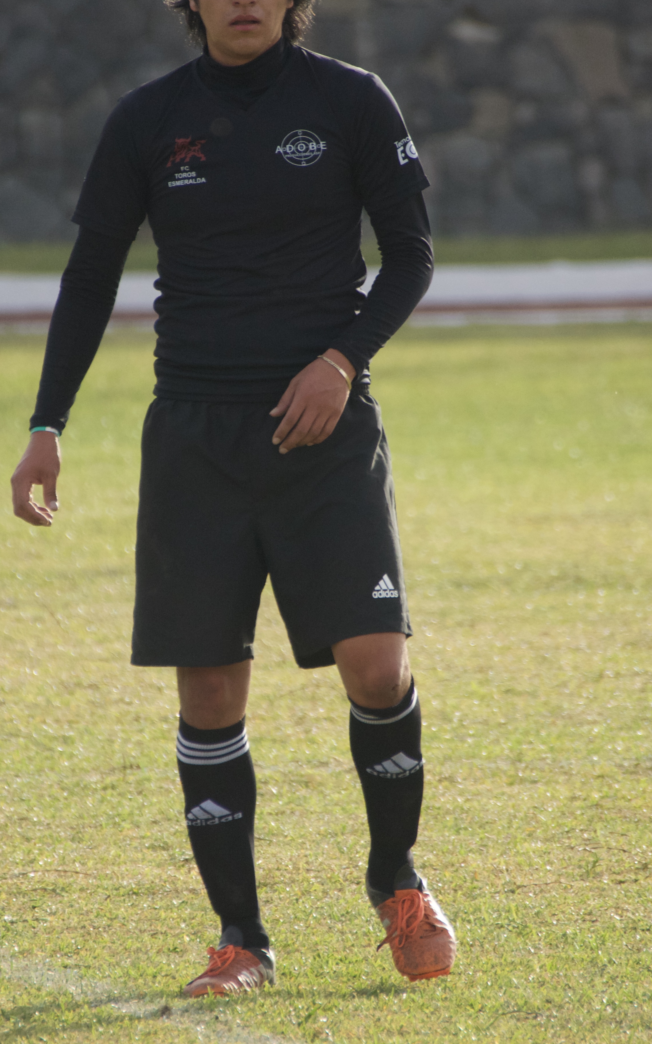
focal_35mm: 758
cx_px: 256
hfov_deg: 1.7
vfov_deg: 2.8
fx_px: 21549
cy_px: 452
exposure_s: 1/1000
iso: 400
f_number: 5.6
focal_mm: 300
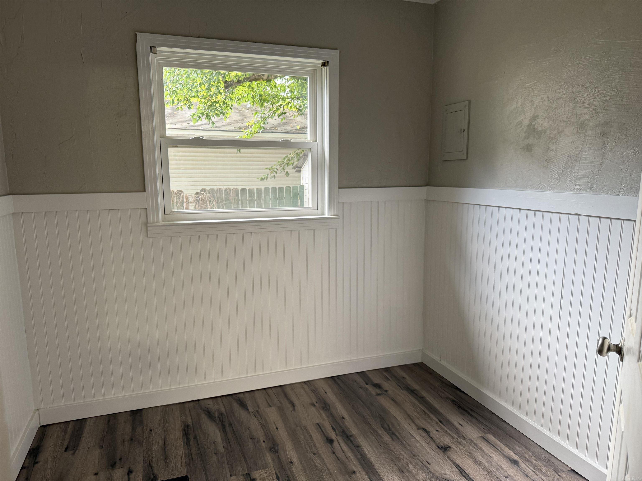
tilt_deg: -8.5
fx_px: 445
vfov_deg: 56.8
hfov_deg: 71.6
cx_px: 321
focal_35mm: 24
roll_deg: +0.3
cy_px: 240
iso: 160
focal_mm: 6.76
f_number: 1.78
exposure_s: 1/120
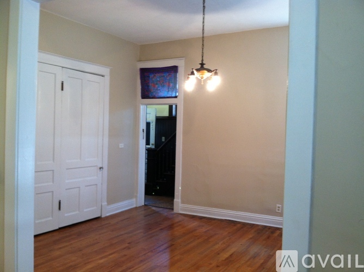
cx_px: 182
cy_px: 136
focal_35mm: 35
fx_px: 368
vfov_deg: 40.6
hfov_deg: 52.7
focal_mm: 3.85
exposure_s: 1/15
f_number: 2.8
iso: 100
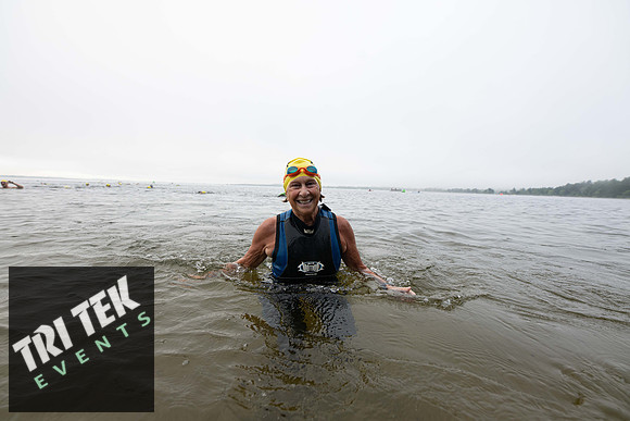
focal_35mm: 14
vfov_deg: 81.2
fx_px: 245
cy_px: 210
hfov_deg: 104.2
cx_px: 315
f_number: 4
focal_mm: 14
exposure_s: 1/640
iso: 500
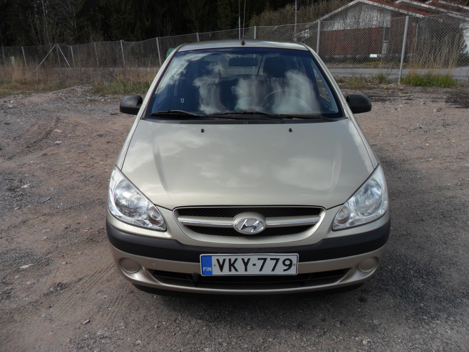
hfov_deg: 65.3
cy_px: 176
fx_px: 366
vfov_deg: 51.4
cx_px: 234
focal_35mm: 27
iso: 80
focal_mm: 4.9
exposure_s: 1/1000
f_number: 3.5
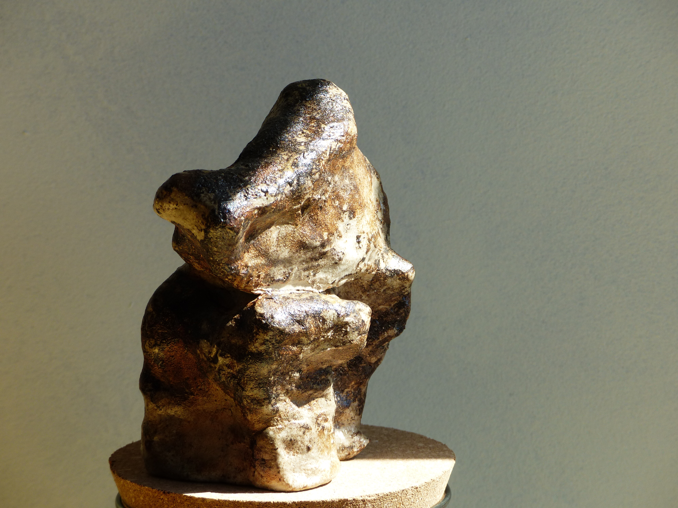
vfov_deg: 11.6
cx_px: 339
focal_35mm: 128
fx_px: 2507
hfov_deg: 15.4
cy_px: 254
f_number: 3.2
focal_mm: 23.1
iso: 100
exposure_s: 1/500
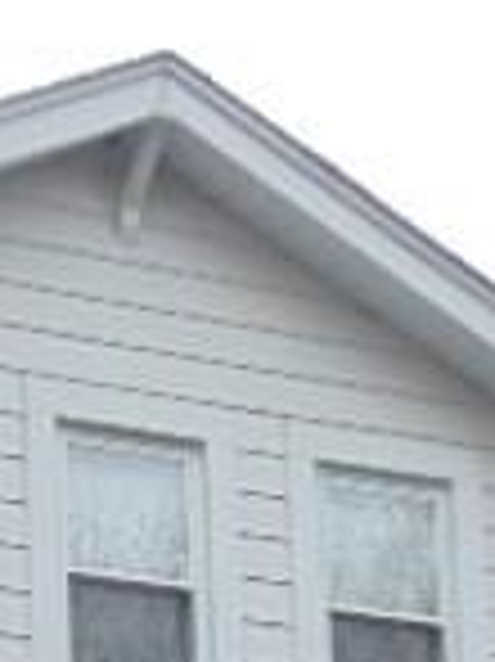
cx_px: 104
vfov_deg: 10.7
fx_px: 3418
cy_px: 982
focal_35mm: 179
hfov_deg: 8.3
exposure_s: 1/30
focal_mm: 7.4
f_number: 3.6
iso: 100
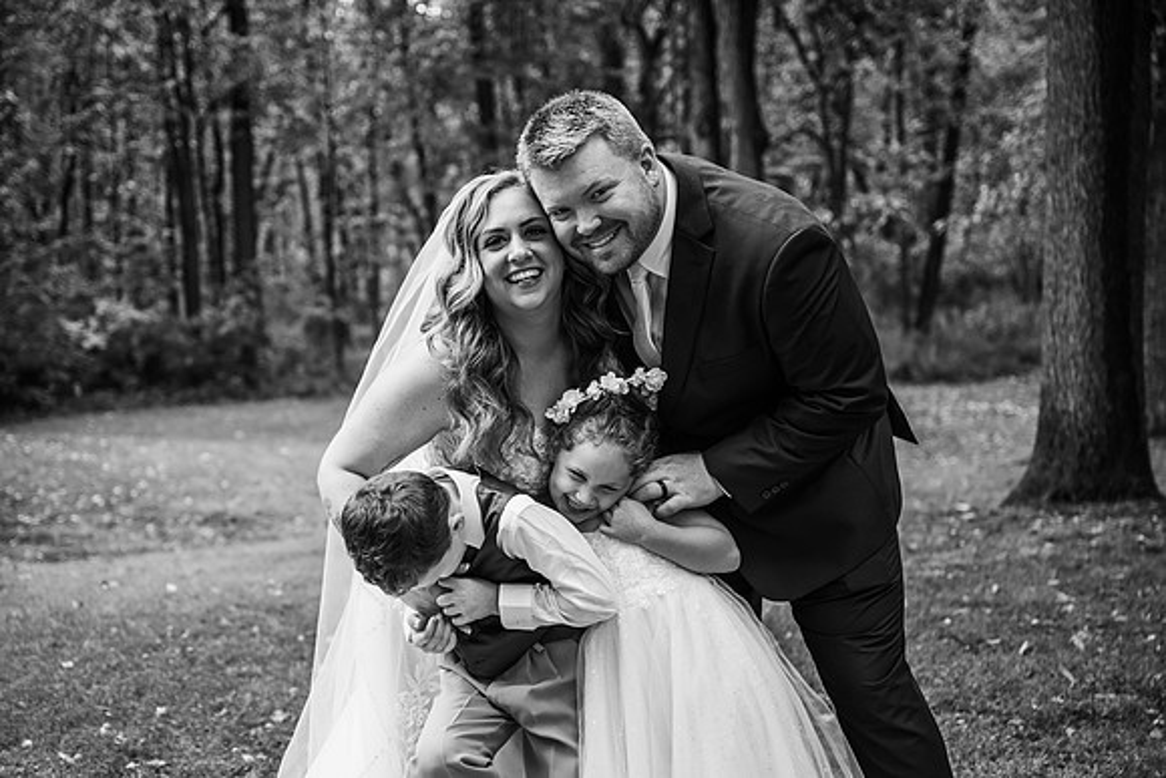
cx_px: 540
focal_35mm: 51
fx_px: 1655
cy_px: 419
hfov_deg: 38.8
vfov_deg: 26.4
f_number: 2.8
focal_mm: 46
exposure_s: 1/400
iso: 200
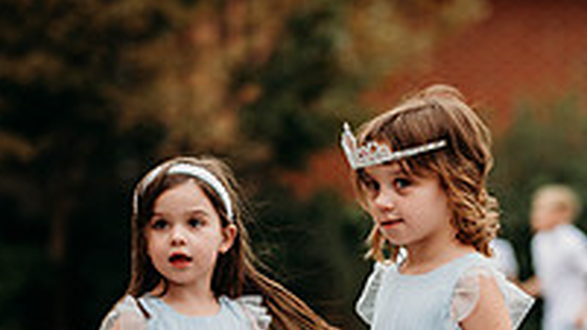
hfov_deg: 10.8
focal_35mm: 199
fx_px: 3097
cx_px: 416
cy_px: 438
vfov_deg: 6.1
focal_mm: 85
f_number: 2.2
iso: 100
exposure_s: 1/200
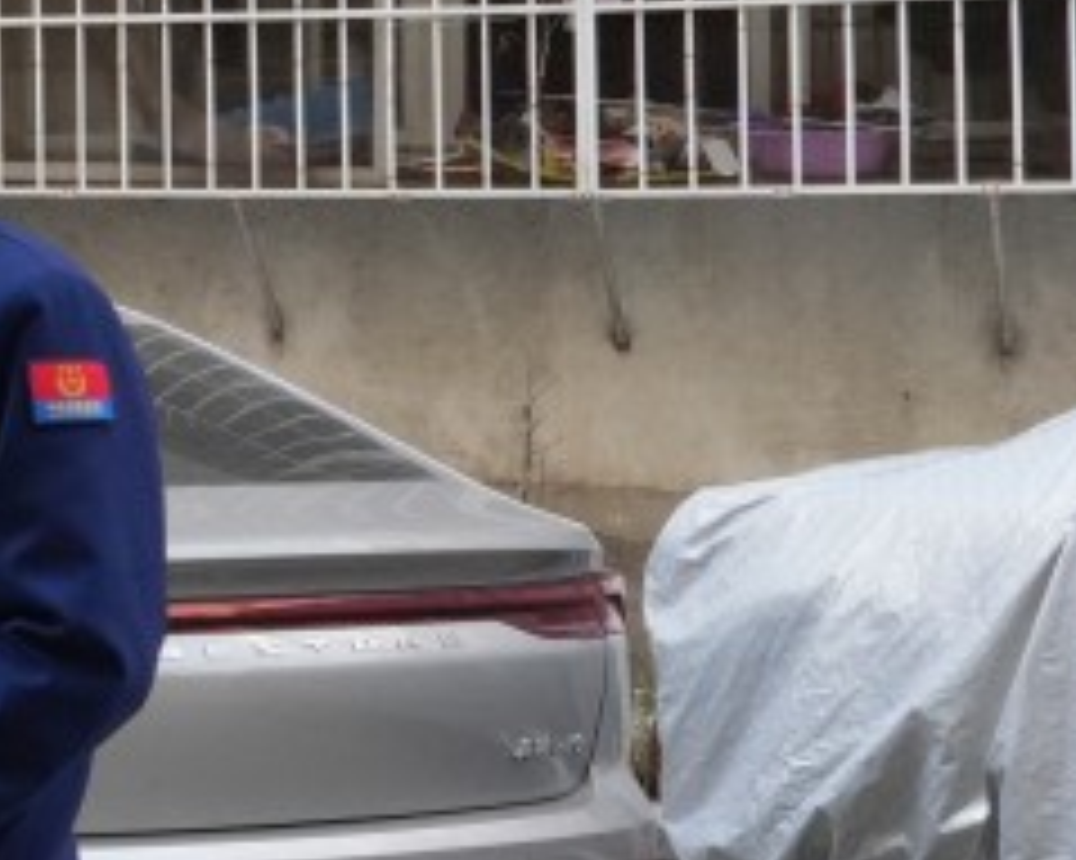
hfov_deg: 16.6
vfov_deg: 15.8
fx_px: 3088
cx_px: -833
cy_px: 200
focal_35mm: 97
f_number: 22
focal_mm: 29
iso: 6400
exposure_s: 1/160
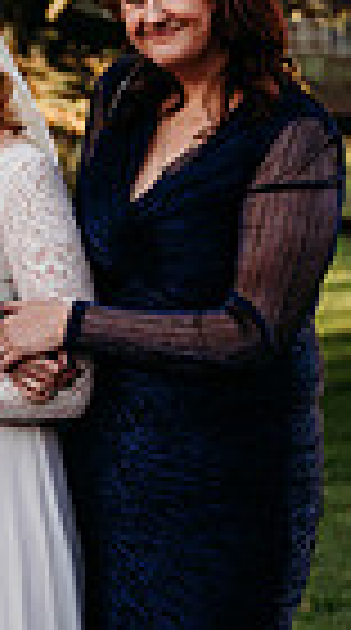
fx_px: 3150
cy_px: 328
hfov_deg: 6.3
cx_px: -187
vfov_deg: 11.4
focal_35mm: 189
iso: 100
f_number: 2.8
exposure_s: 1/500
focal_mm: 56
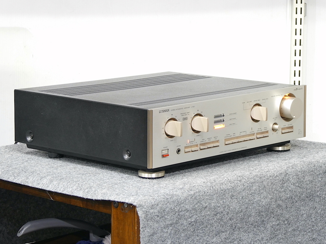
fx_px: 1168
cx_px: 163
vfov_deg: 12.0
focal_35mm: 124
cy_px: 122
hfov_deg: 15.9
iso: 200
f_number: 5.2
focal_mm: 22.3
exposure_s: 1/2
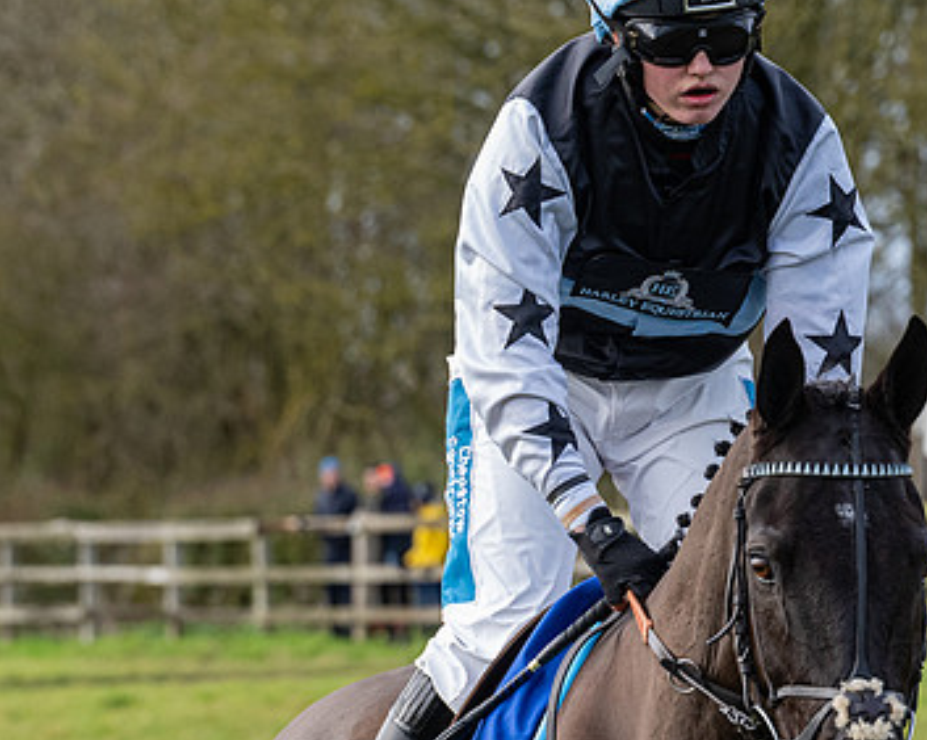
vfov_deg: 5.1
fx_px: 8254
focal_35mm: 301
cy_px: 461
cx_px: 798
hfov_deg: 6.4
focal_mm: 105
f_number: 5
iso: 800
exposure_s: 1/800
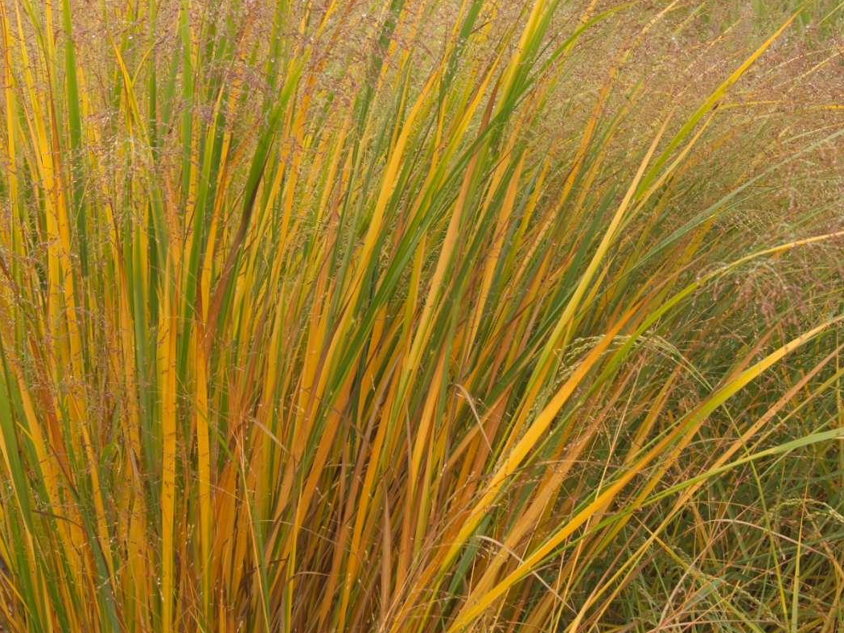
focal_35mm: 66
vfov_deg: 22.3
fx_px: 1609
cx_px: 433
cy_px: 319
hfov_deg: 29.4
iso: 640
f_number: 11
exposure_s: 1/200
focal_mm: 40
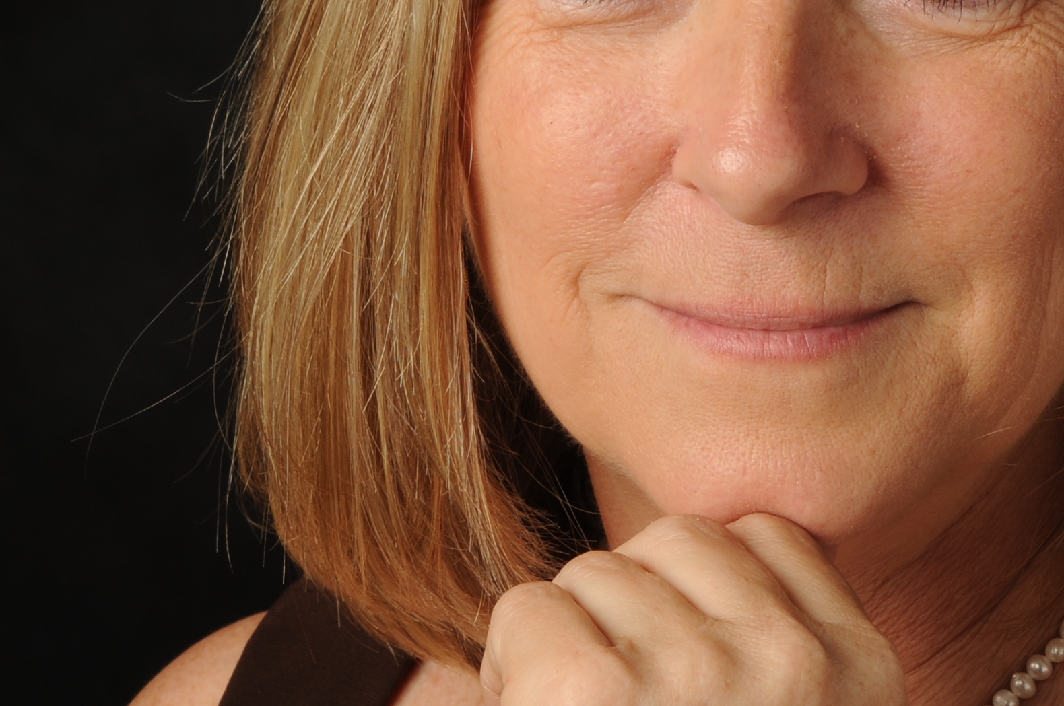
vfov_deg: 4.8
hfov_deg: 7.2
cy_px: 160
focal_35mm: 285
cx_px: 649
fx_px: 8412
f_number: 11
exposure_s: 1/160
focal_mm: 70
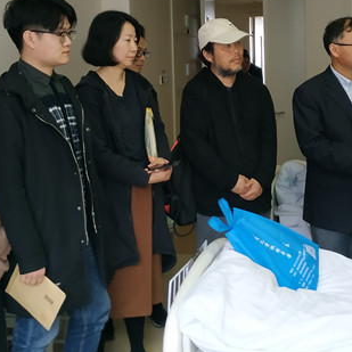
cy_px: 106
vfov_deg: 30.8
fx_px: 633
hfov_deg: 30.8
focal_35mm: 55
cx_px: 244
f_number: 1.9
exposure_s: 1/33
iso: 250
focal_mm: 3.94
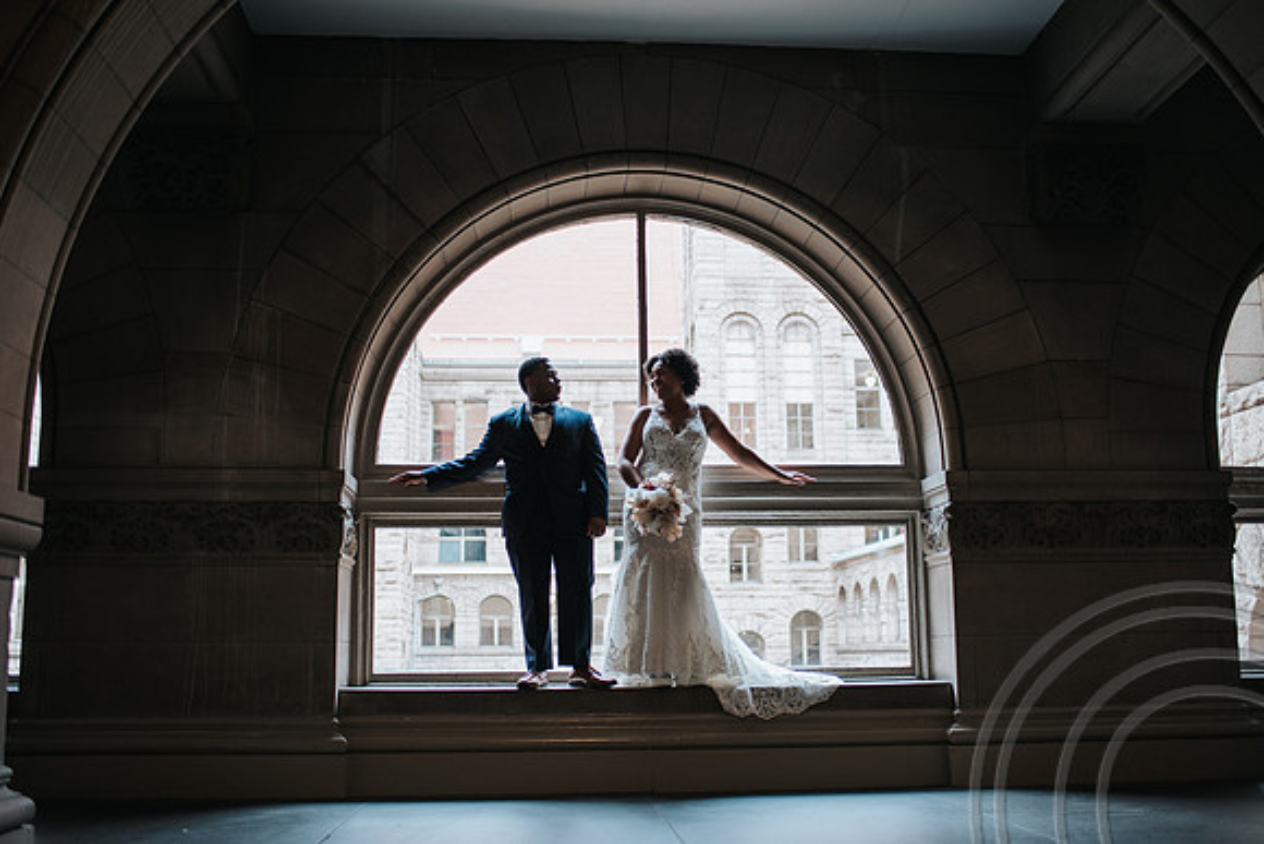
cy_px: 438
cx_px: 635
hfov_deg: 52.1
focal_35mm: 37
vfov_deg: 36.1
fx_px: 1292
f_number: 2.2
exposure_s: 1/125
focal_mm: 35
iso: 220
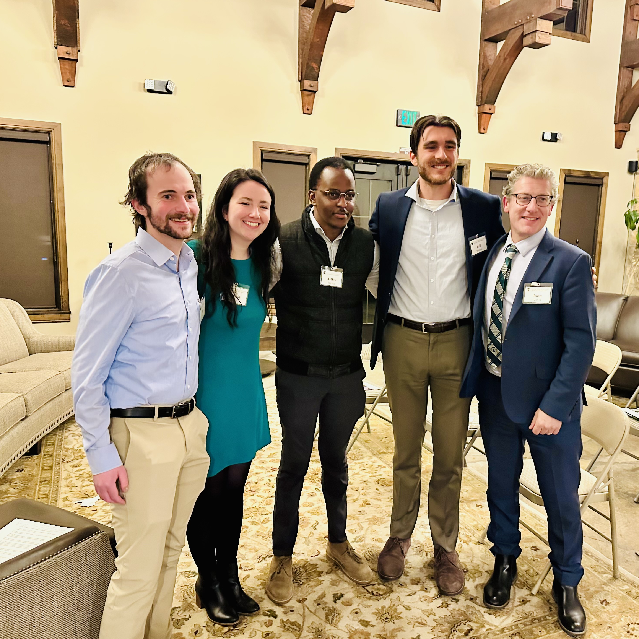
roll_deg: -2.1
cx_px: 372
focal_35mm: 29
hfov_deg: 55.4
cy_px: 323
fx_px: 606
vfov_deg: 55.6
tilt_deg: -8.8
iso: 1000
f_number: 1.78
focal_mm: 6.86
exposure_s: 1/40
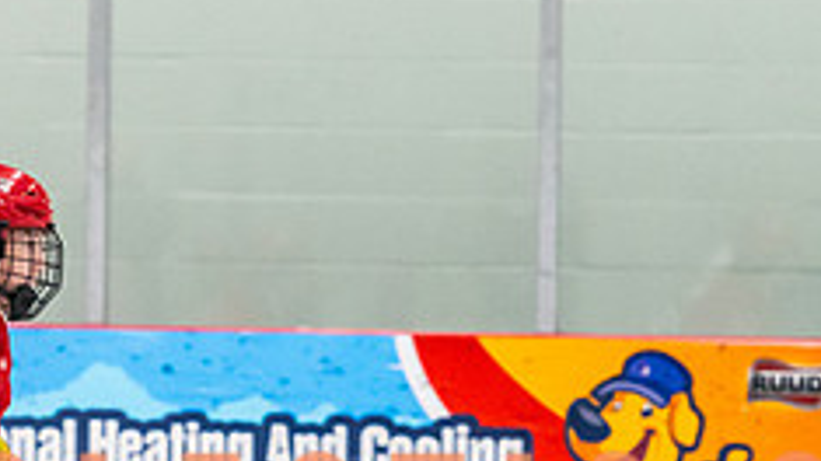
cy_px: 540
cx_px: 68
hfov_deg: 5.0
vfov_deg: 2.8
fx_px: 9314
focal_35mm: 428
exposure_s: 1/800
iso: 4000
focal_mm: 135
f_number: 2.8
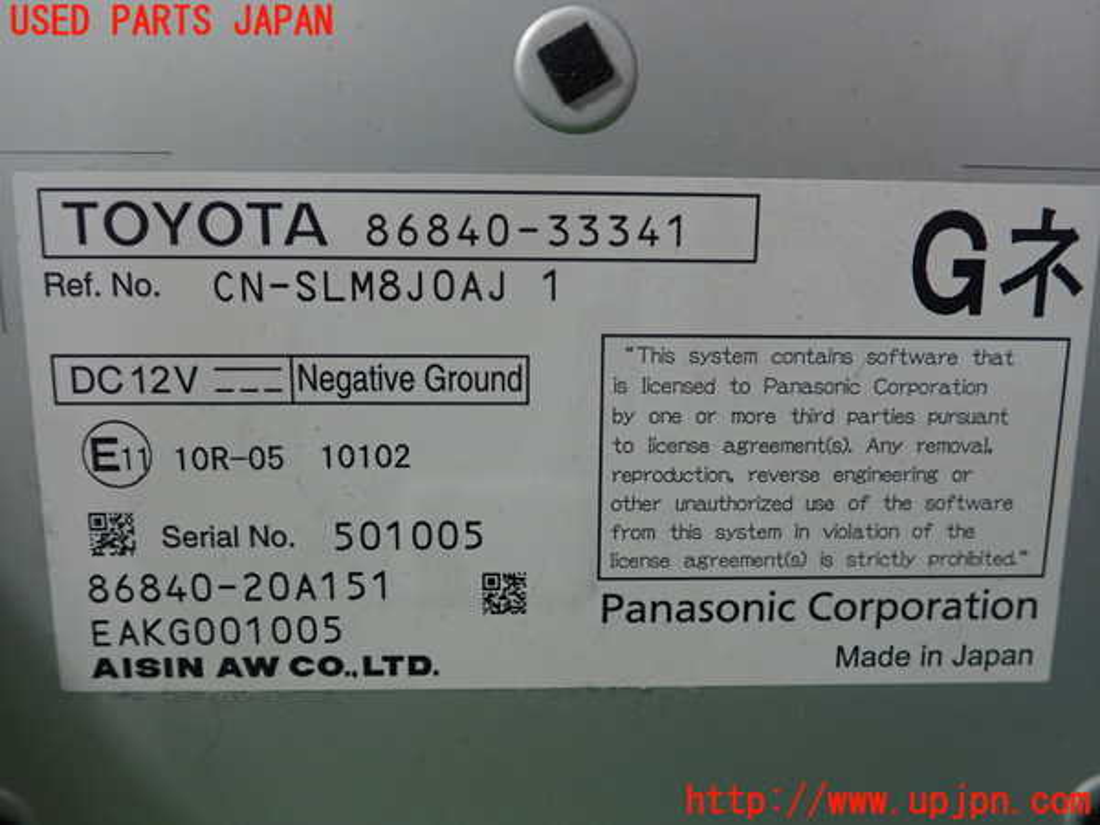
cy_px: 412
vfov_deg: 46.8
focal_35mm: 30
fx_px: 953
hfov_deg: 60.0
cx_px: 550
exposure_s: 1/125
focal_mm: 5.5
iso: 320
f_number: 2.3
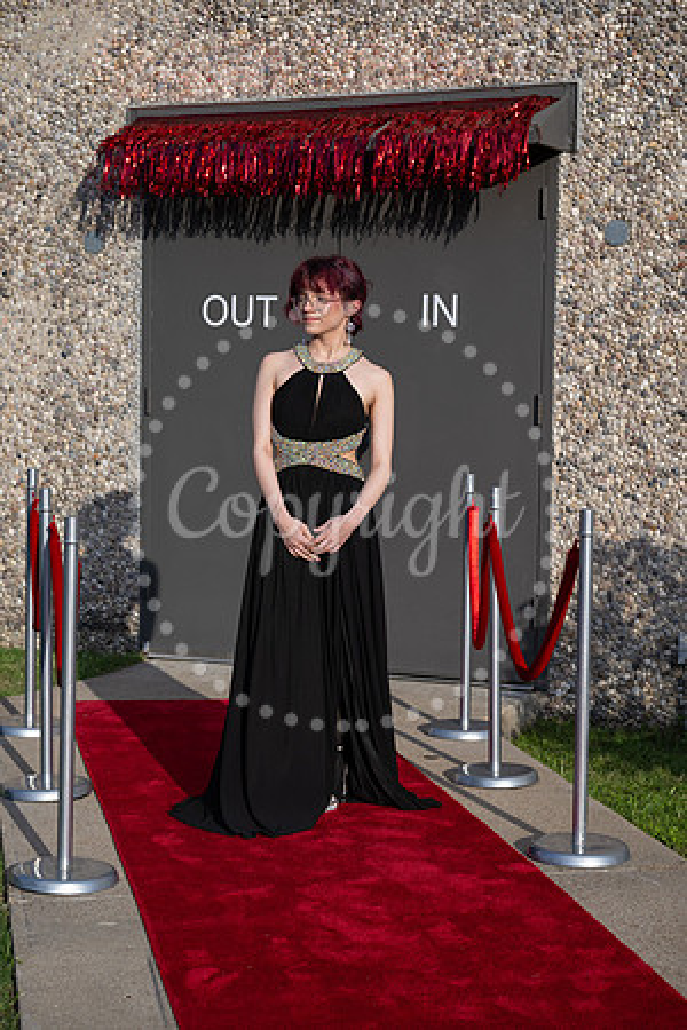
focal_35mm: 65
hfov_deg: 20.9
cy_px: 515
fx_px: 1860
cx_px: 344
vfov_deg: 31.0
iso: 320
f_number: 5
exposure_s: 1/2000
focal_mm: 65
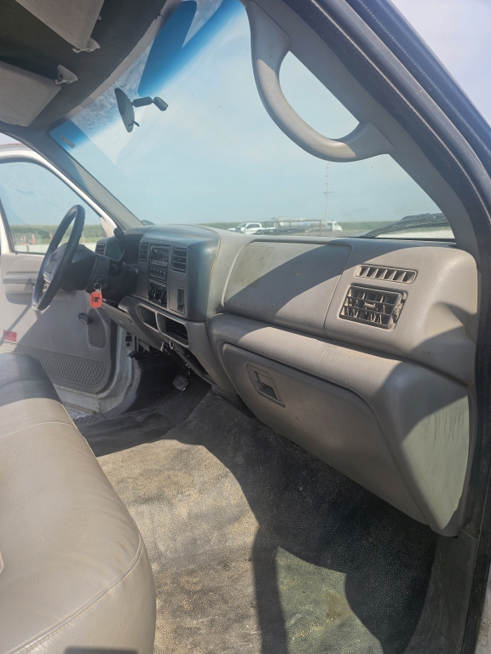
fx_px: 435
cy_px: 327
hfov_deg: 58.9
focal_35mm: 23
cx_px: 246
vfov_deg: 73.9
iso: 12
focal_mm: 6.3
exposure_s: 1/568
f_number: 1.7
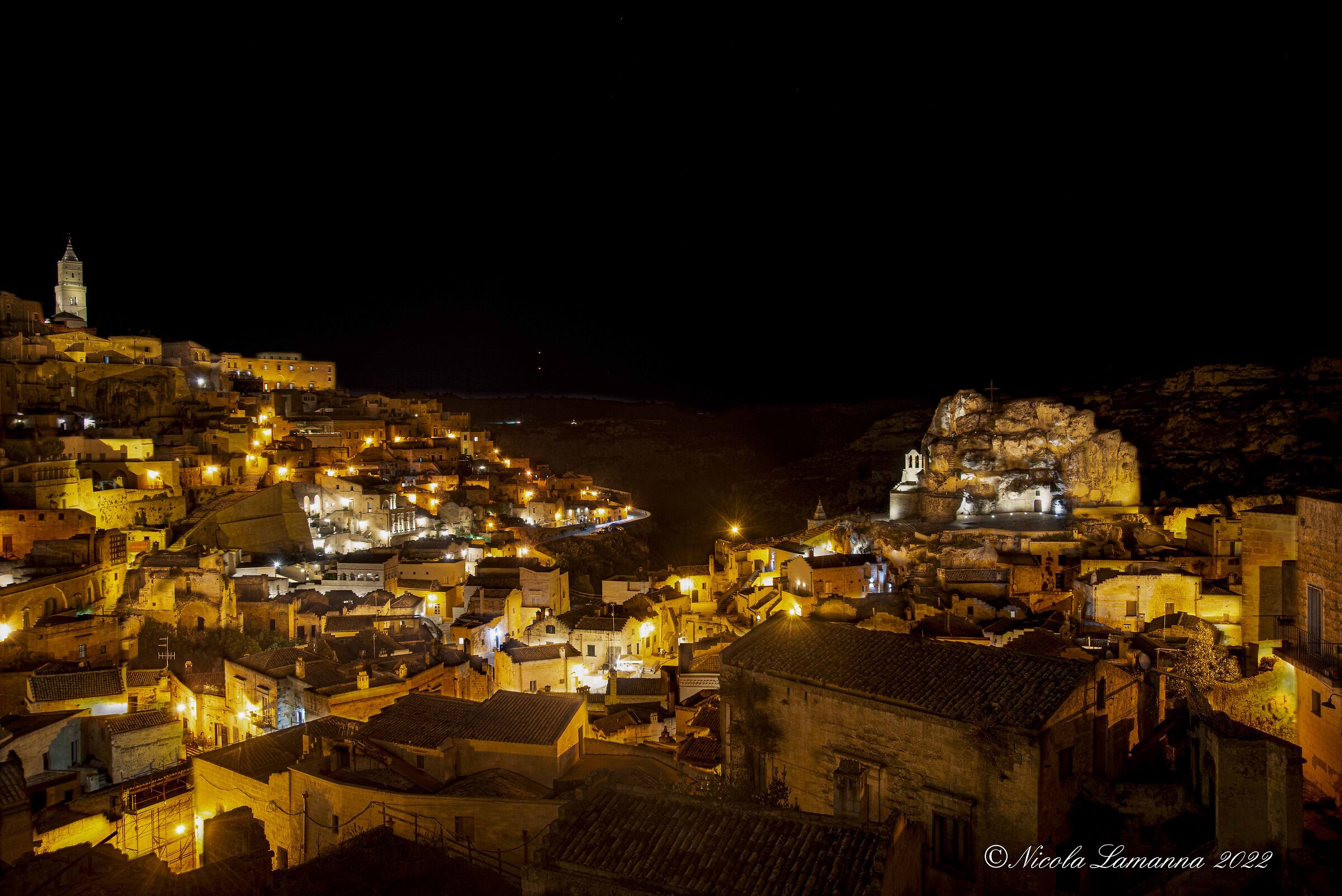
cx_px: 671
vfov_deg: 43.6
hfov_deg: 61.9
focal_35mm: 30
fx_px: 1119
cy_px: 448
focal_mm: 30
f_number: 8
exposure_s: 8
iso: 320
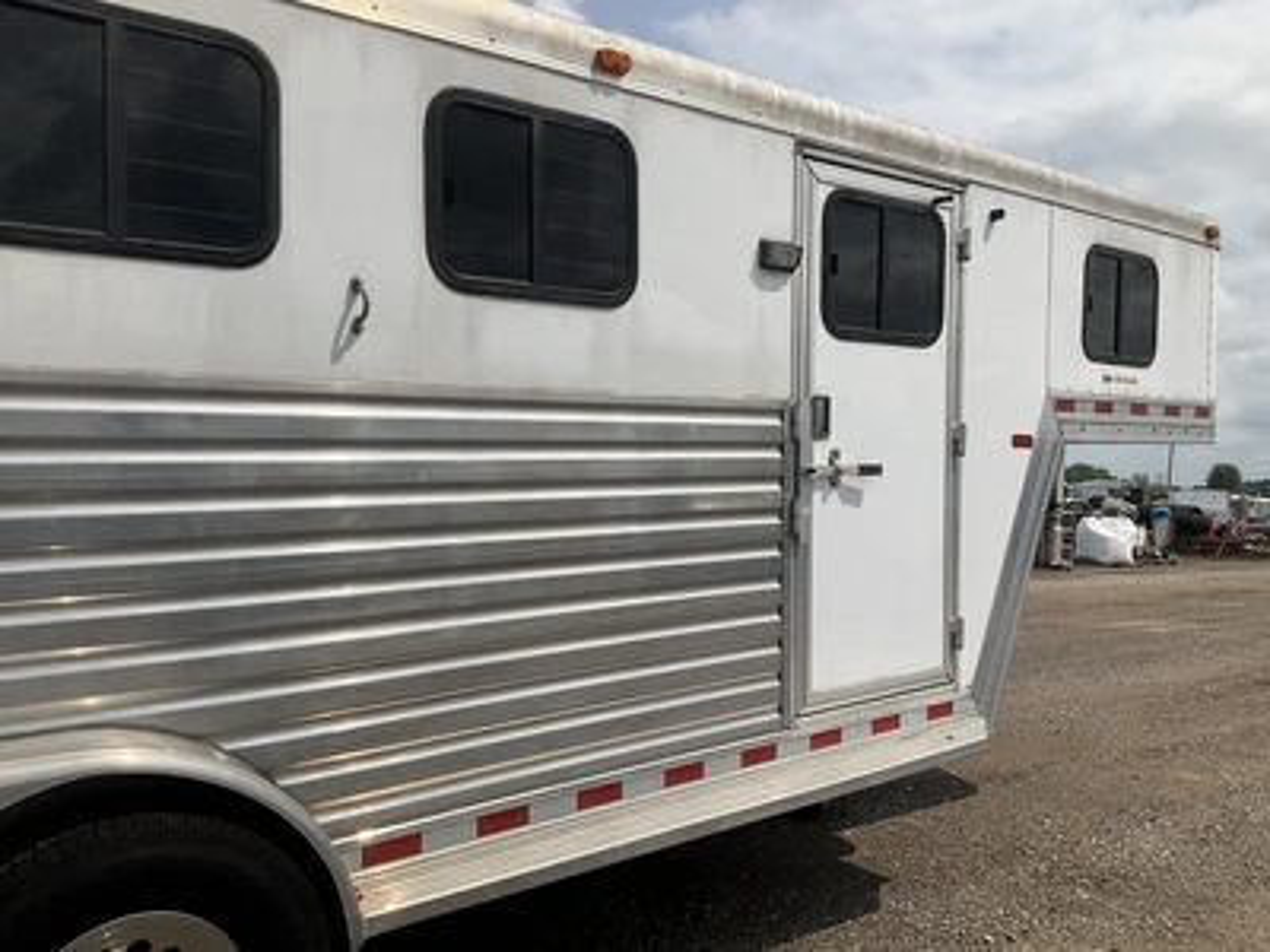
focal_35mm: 29
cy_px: 476
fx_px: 1064
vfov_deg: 48.2
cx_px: 635
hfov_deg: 61.7
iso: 25
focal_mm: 3
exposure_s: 1/4405
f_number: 1.8
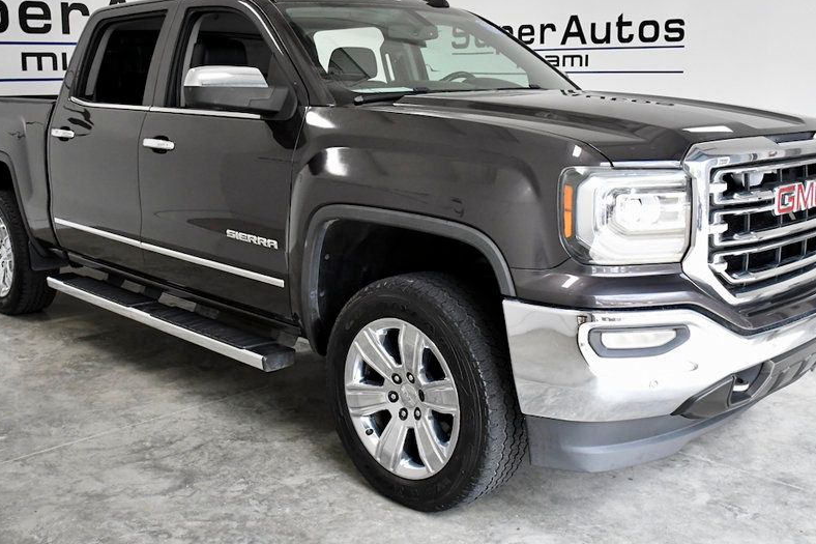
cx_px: 392
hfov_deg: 49.6
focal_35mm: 39
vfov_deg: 34.1
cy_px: 218
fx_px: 884
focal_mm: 20
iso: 2500
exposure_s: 1/1600
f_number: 4.5
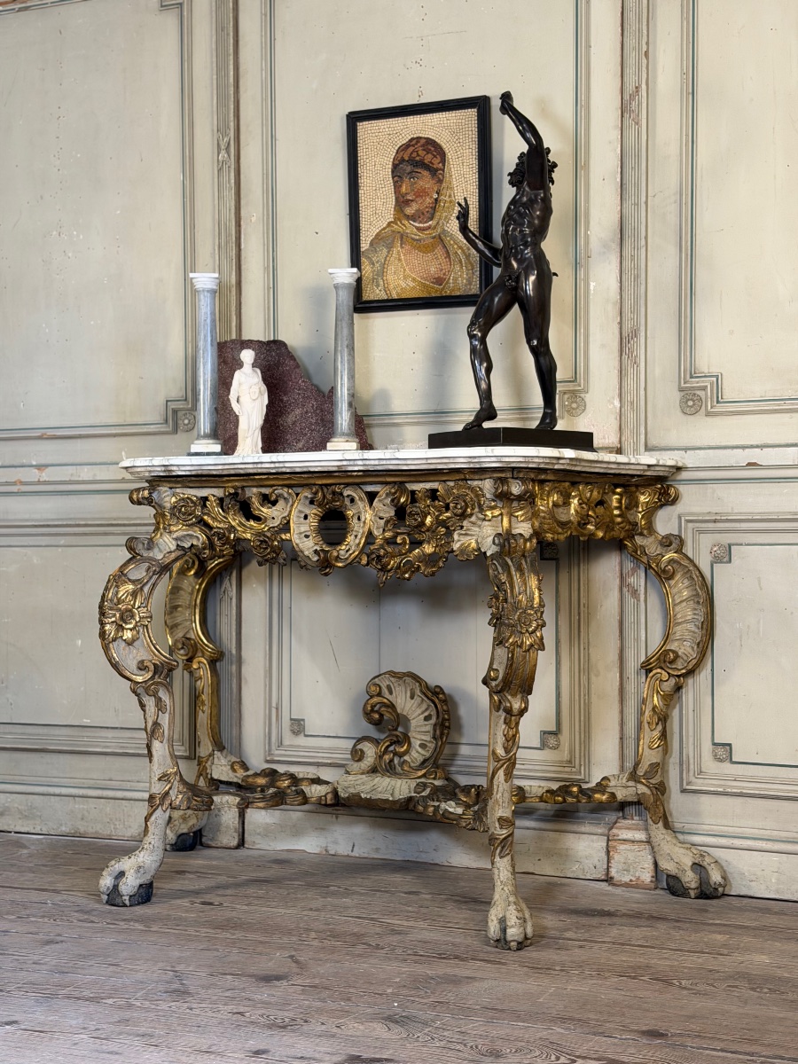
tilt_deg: +0.9
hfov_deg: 30.3
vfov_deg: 39.7
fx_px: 1475
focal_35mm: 48
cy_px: 532
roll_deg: -0.2
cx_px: 399
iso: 125
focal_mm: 6.76
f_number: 1.78
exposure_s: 1/50
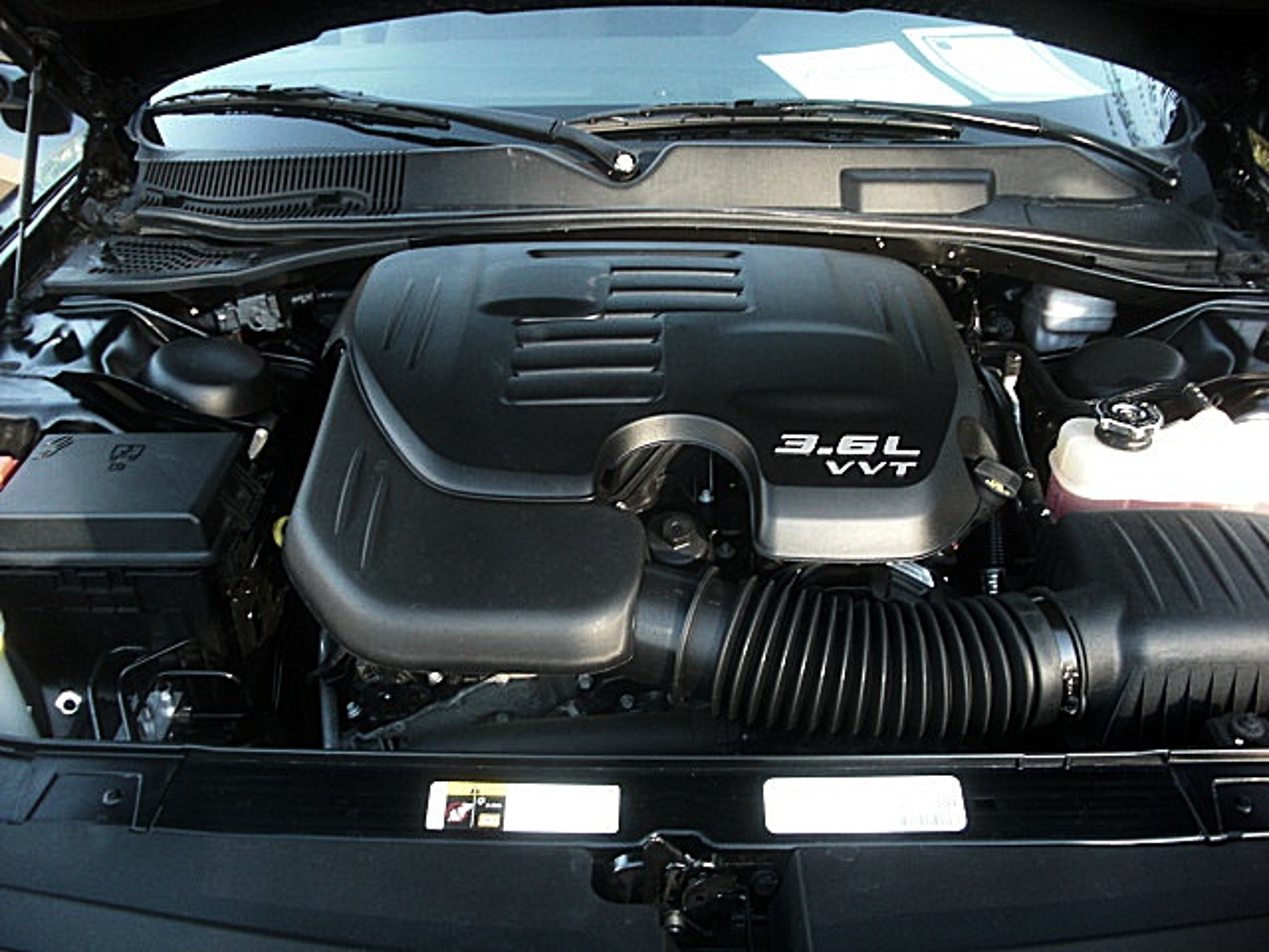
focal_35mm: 36
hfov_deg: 51.4
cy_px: 476
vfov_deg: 39.7
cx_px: 634
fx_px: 1320
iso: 200
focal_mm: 6.3
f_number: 2.8
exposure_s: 1/100
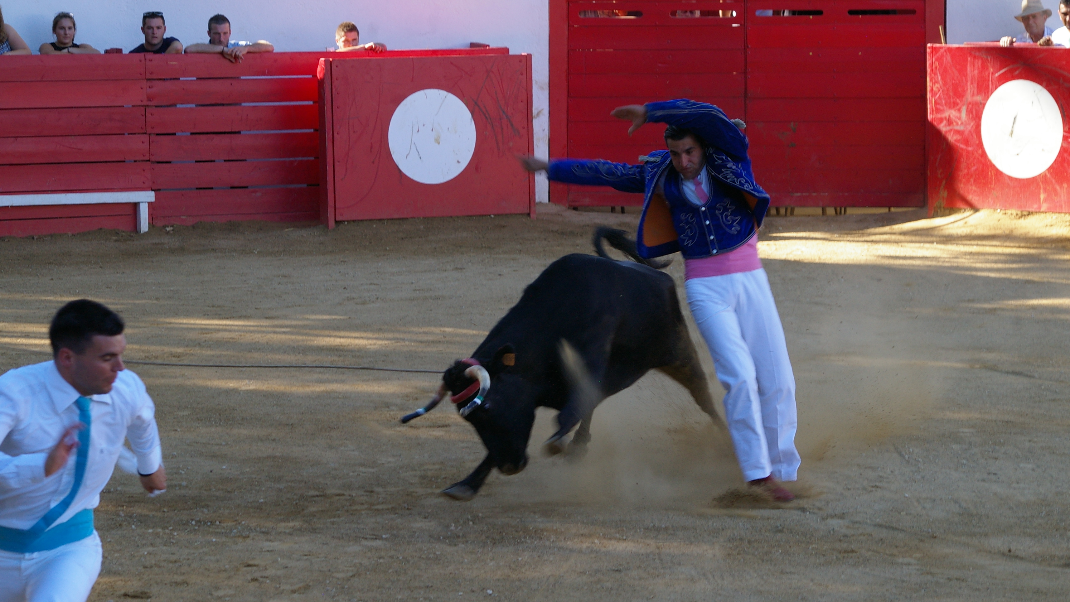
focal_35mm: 158
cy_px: 280
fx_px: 4483
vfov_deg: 7.7
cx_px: 535
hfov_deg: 13.6
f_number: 9.5
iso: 400
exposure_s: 1/125
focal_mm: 100
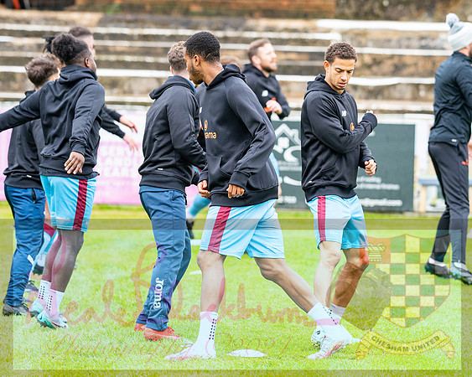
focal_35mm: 249
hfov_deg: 7.8
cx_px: 272
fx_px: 3477
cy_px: 178
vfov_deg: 6.2
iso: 800
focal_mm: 135
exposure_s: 1/2000
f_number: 2.5
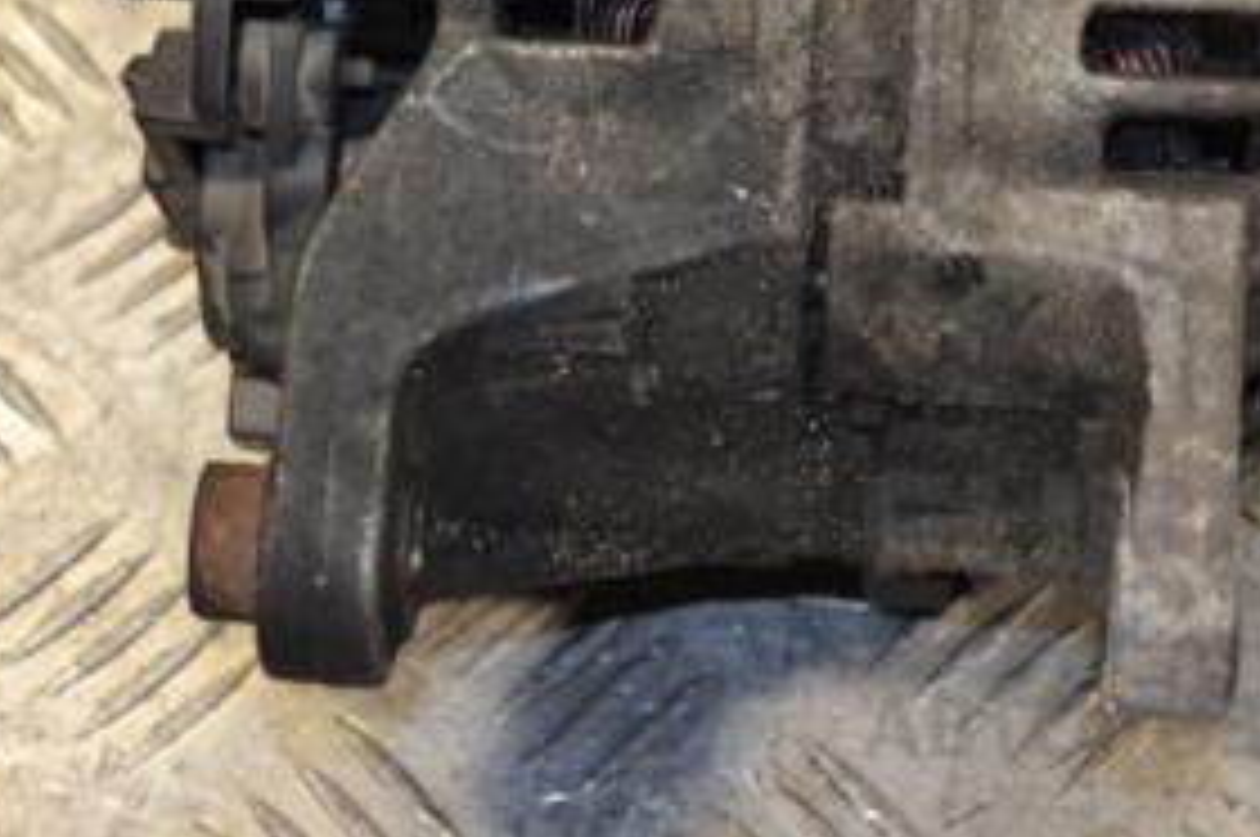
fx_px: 3601
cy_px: -58
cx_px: 778
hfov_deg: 19.8
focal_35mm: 103
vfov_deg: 13.0
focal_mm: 32
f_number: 4.8
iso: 250
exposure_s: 1/60
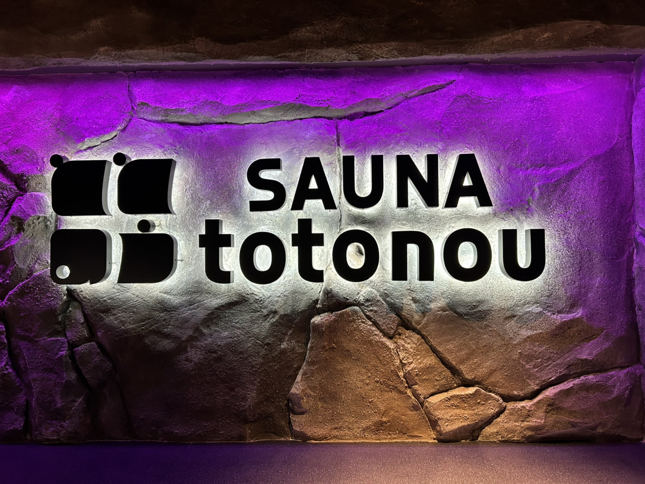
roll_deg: +0.3
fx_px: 484
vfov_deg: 53.1
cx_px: 322
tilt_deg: +1.9
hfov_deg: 67.3
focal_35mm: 26
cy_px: 242
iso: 200
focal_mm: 5.7
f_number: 1.5
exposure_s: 1/60
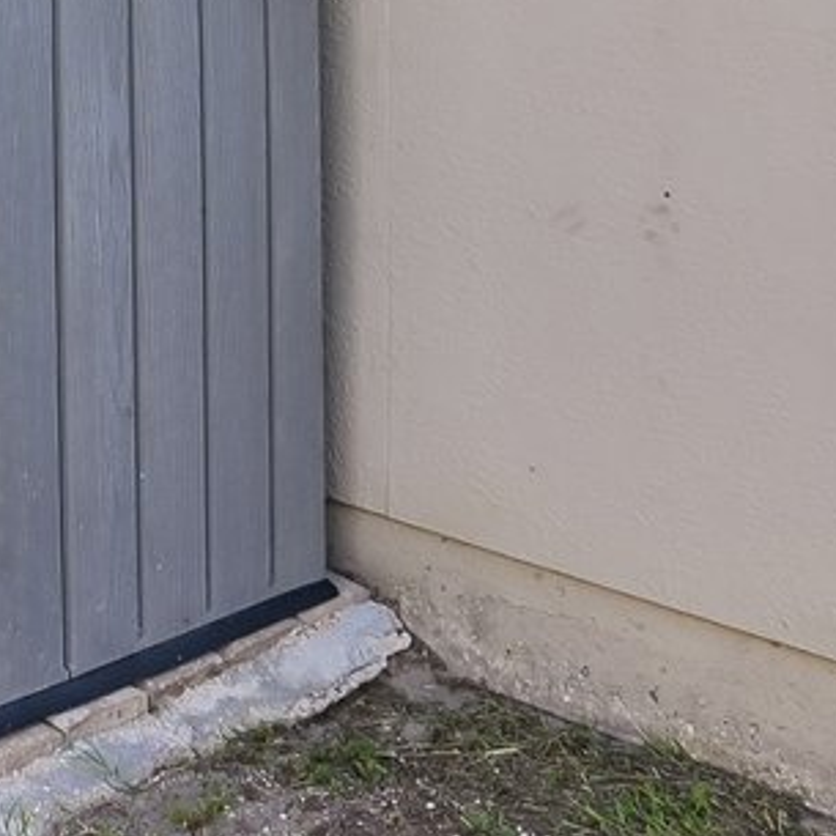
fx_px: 2186
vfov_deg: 19.9
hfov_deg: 19.7
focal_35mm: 80
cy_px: -254
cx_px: -285
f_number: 8
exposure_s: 1/90
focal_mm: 14
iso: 100
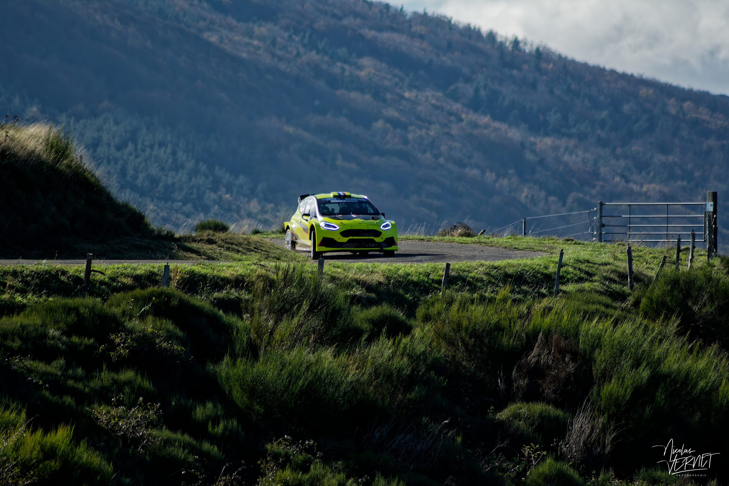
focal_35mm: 450
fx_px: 9112
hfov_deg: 4.6
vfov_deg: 3.1
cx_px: 364
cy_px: 243
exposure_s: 1/1250
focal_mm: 300
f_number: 5.6
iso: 250
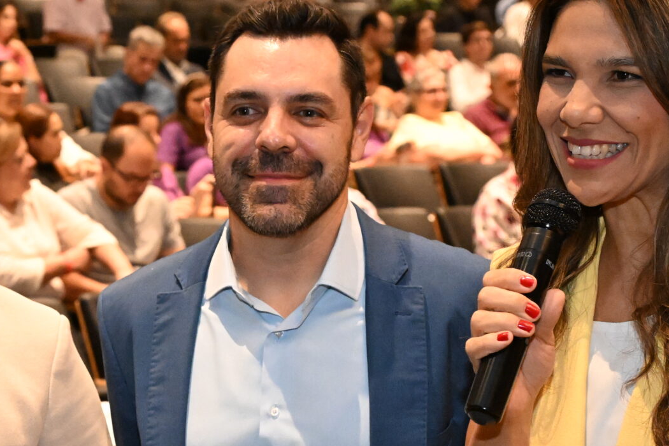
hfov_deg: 17.3
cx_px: 117
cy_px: 345
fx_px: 2174
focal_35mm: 117
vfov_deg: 11.7
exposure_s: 1/200
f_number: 5
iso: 10000
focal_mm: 48
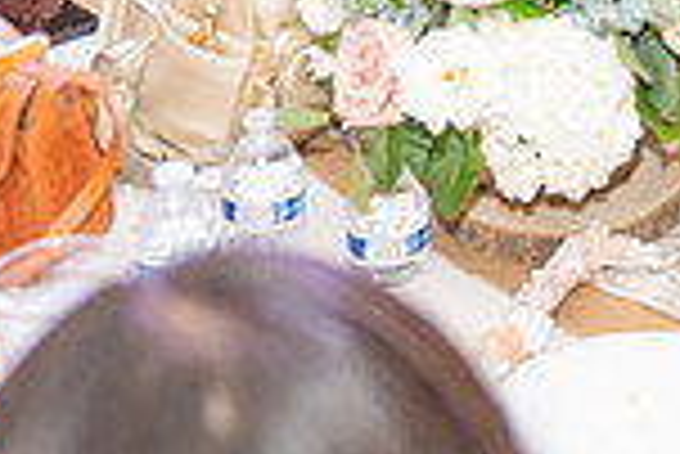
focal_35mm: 92
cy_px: -326
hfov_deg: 20.7
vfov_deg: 13.6
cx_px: 811
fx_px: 1739
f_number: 3.2
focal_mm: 24
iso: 800
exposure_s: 1/160
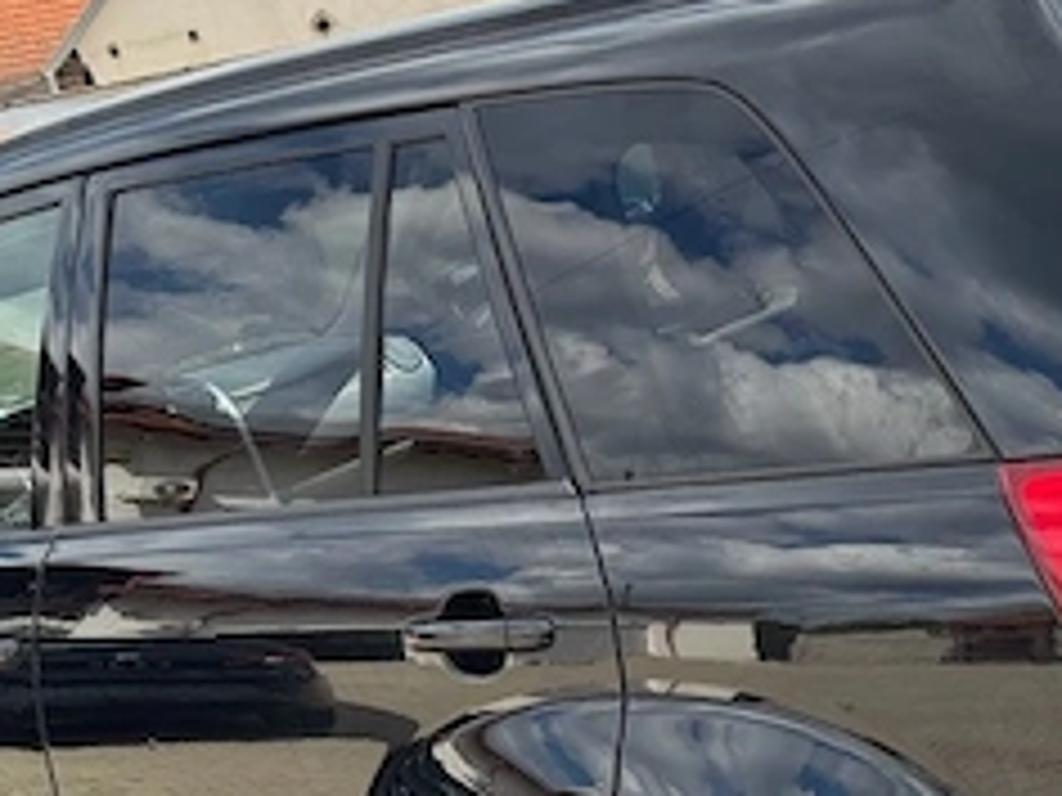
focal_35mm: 61
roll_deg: +12.5
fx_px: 1871
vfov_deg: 23.8
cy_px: 567
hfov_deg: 31.3
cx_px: 738
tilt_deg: -15.8
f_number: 1.78
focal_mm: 6.76
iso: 100
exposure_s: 1/1653
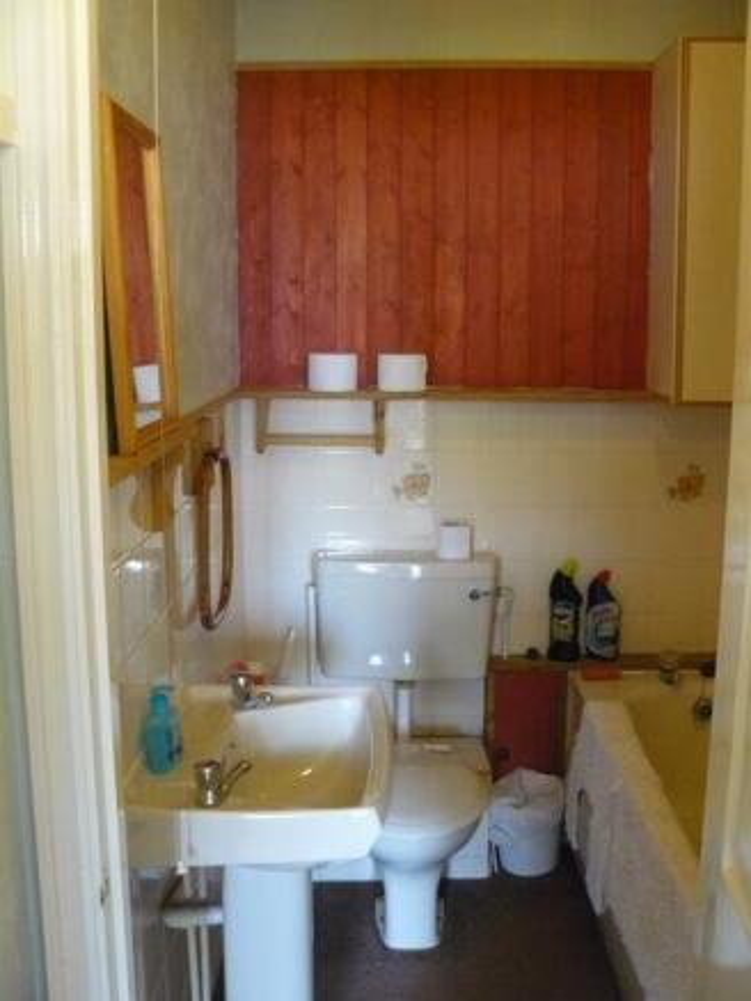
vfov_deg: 51.3
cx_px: 376
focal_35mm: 36
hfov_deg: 39.7
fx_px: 1041
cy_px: 500
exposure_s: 1/20
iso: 400
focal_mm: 6
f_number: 2.8
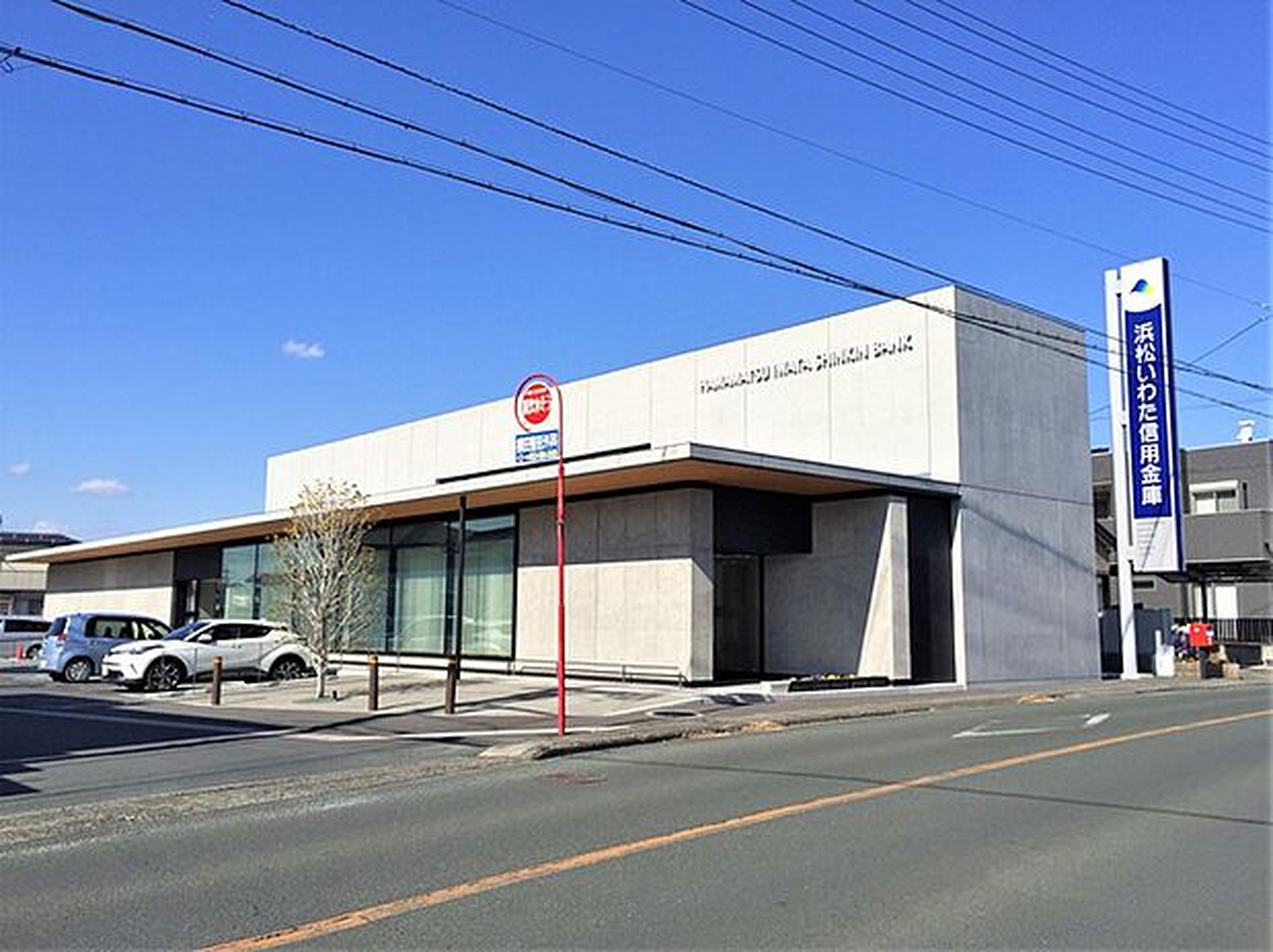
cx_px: 636
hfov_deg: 61.7
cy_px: 476
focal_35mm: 29
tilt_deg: +8.9
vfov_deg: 48.2
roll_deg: -2.1
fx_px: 1066
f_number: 2.2
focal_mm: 4.15
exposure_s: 1/3300
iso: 32
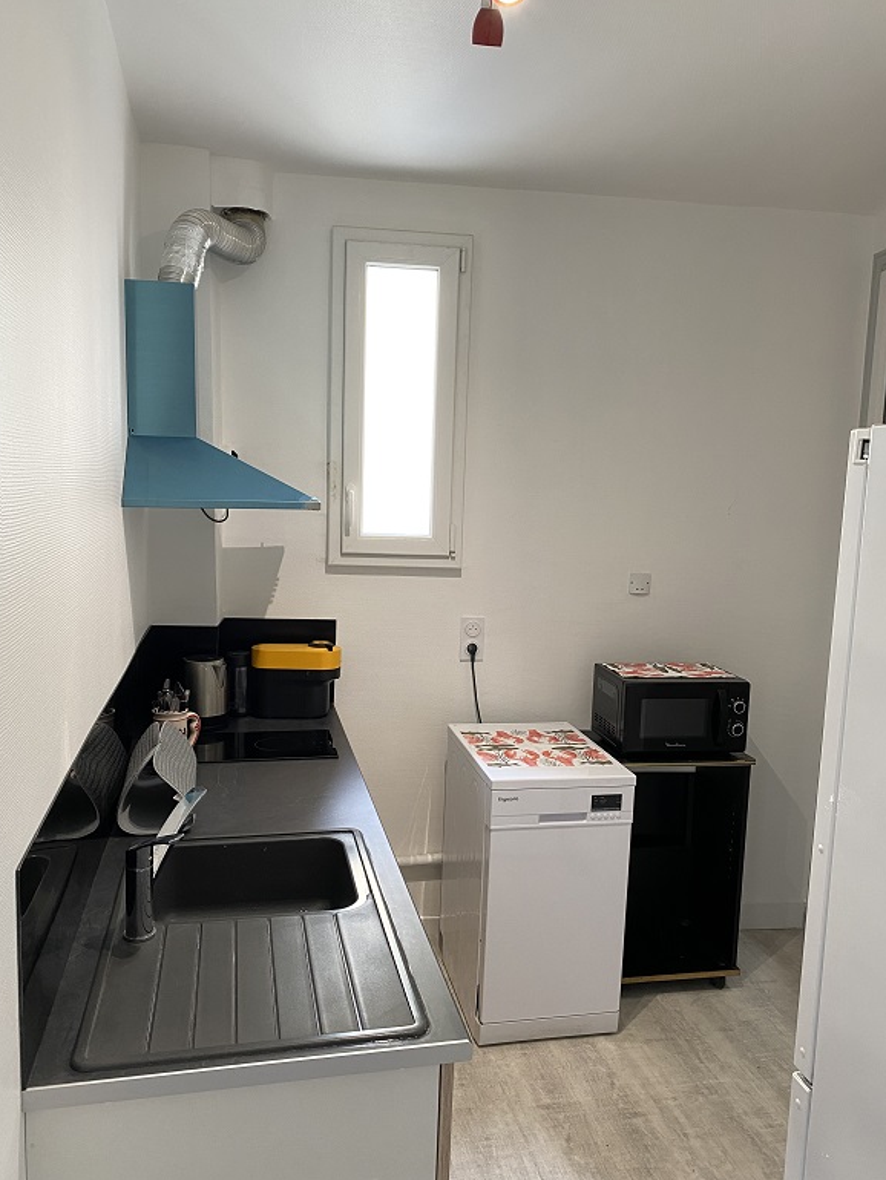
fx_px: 921
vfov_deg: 65.3
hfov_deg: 51.4
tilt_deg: -6.5
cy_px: 598
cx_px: 449
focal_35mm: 27
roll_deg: -2.1
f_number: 1.8
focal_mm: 4.25
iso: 100
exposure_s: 1/50
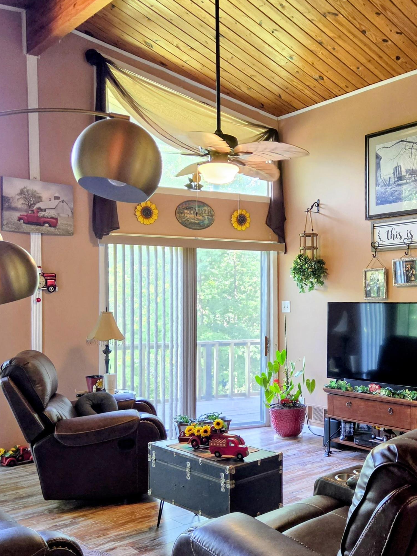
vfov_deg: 52.5
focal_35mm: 35
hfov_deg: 40.2
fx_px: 562
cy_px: 309
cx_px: 280
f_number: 1.8
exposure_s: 1/120
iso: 320
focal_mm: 5.4
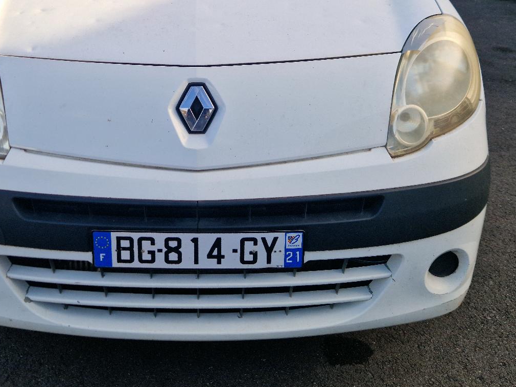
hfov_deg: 45.5
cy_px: 58
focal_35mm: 41
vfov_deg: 33.7
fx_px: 611
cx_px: 199
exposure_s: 1/556
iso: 50
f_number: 1.8
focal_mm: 5.4
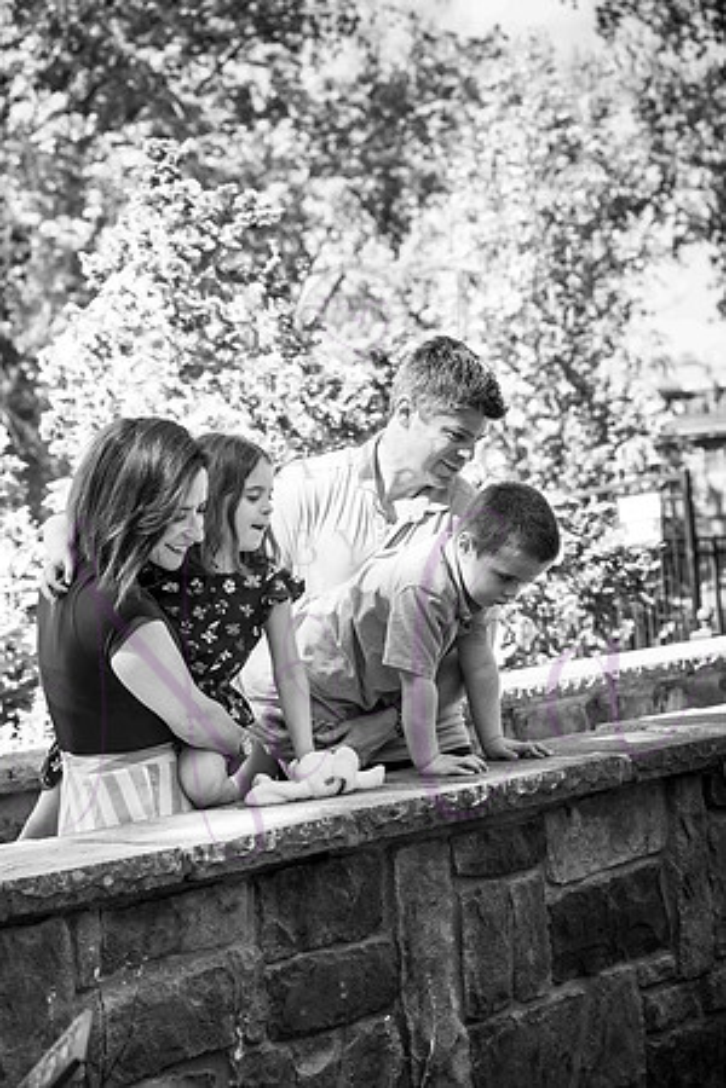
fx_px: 2420
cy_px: 544
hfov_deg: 17.1
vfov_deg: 25.4
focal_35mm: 80
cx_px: 363
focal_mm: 80
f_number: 7.1
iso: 400
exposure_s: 1/320
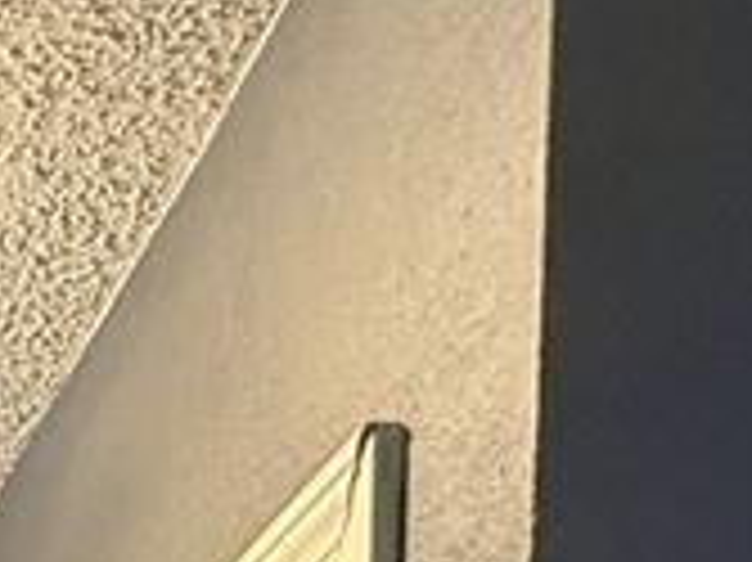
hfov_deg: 18.8
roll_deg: -1.1
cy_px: 1594
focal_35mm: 86
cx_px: -513
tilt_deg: -5.4
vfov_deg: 11.6
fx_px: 1867
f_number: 2.2
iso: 640
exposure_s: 1/60
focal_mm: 2.22
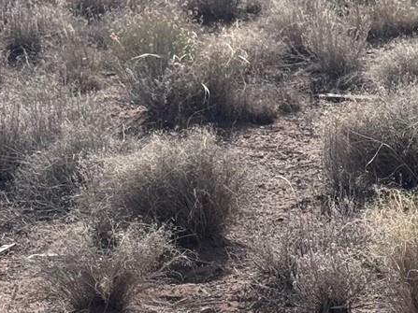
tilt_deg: -11.7
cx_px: 455
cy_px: 127
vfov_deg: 8.6
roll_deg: +0.6
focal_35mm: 172
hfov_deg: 11.3
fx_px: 2076
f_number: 1.78
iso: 64
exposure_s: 1/7092
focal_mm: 6.76
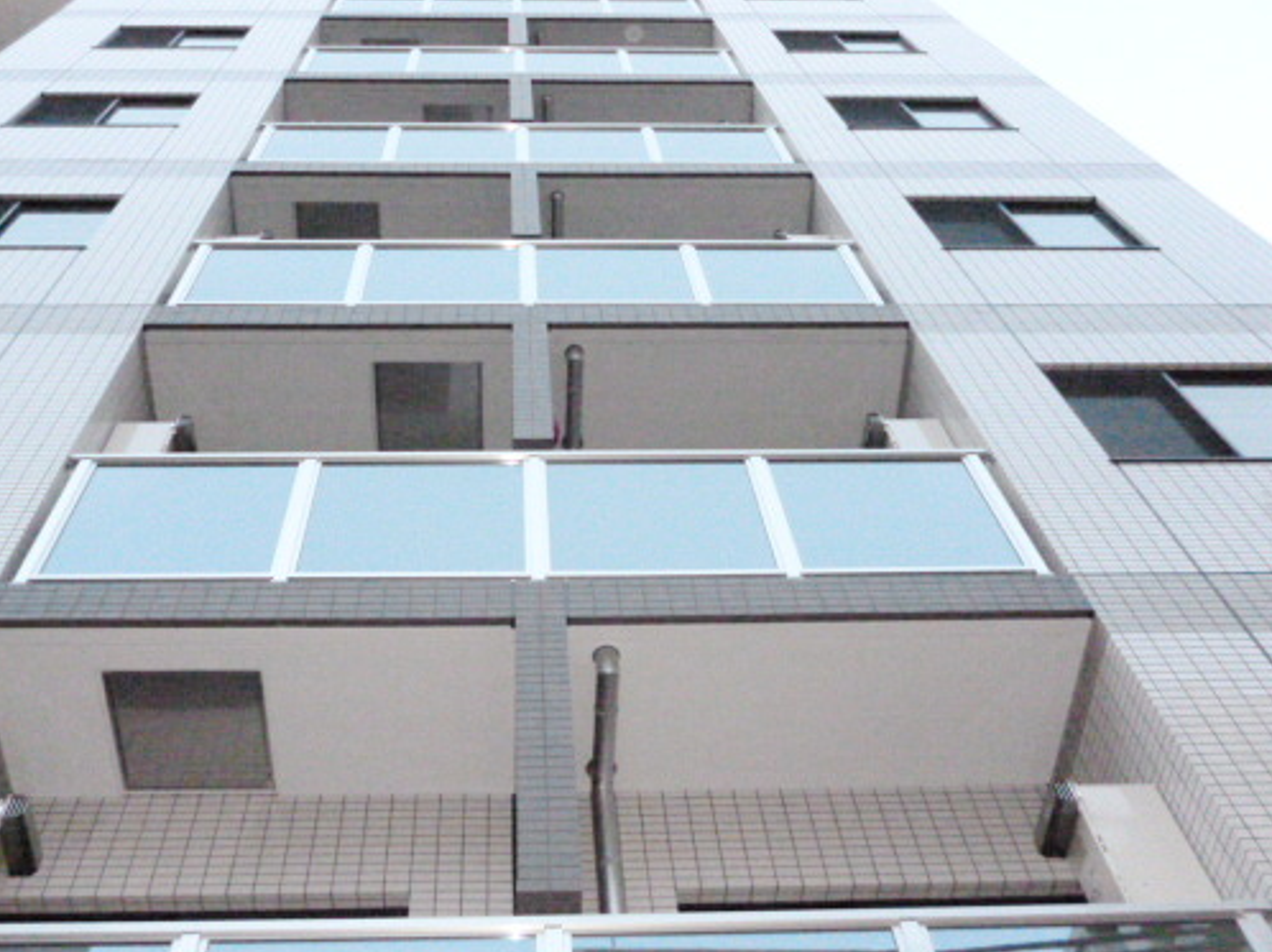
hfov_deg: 51.2
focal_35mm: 36
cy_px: 508
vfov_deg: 39.6
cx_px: 552
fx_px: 1322
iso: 1250
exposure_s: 1/60
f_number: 3.1
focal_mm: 5
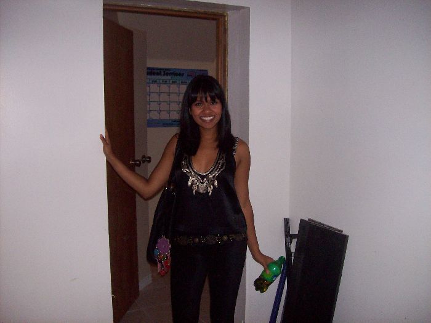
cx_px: 216
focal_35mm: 36
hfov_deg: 51.4
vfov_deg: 39.7
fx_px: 448
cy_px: 162
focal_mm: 6
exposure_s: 1/64
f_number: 2.7
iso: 140
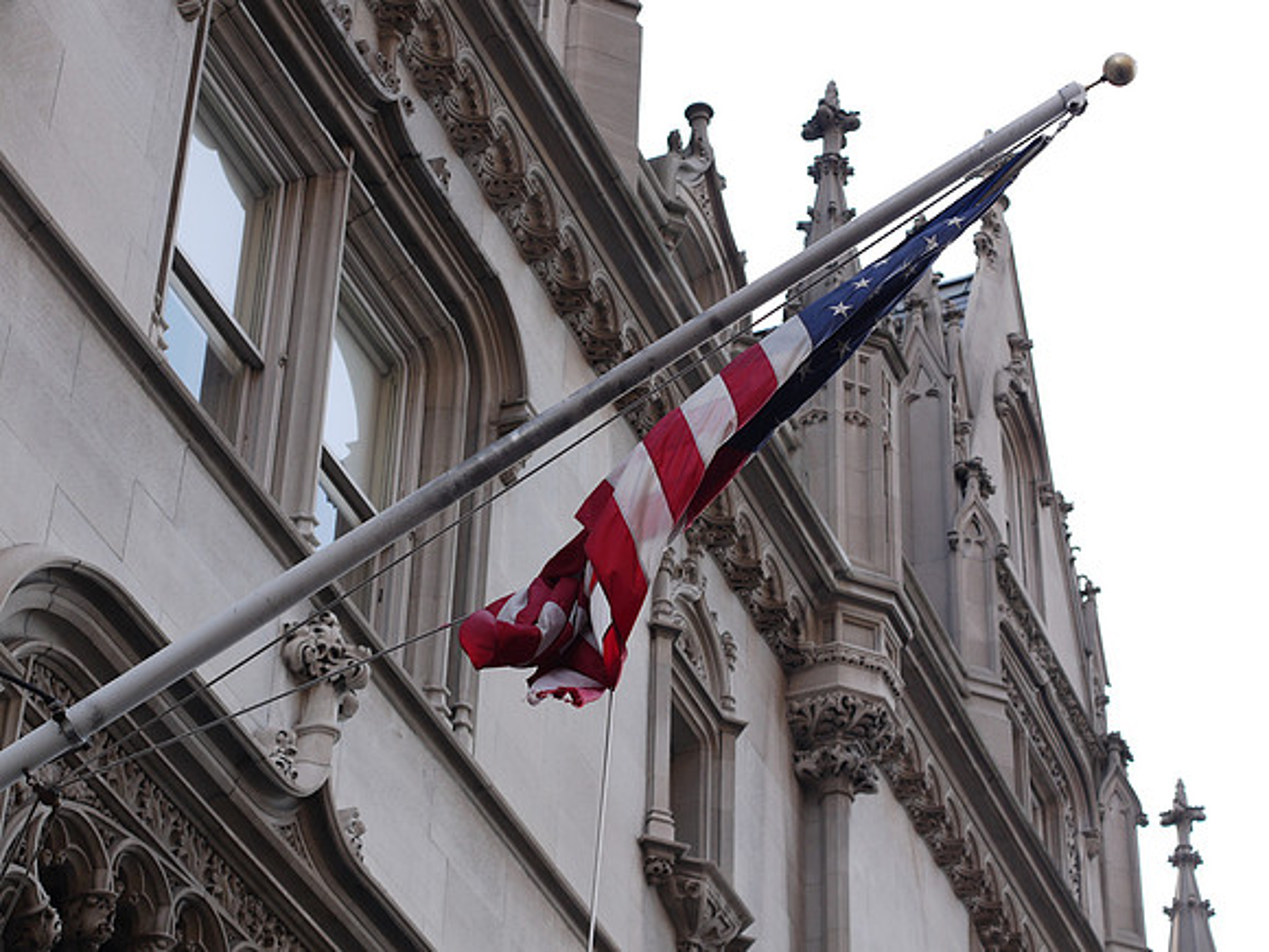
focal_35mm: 90
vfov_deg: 16.4
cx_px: 634
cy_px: 476
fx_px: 3299
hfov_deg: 21.8
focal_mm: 45
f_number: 3.5
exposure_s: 1/125
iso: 100
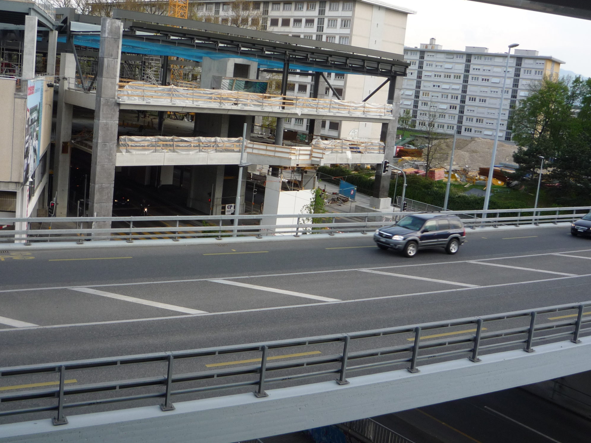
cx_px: 247
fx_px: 683
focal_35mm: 40
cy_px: 179
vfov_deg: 35.8
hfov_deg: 46.6
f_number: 4
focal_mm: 5.3
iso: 100
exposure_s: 1/125
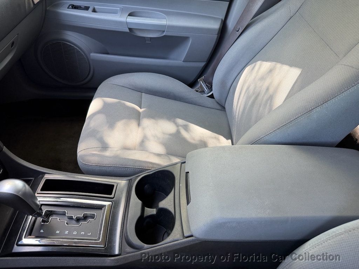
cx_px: 180
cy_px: 134
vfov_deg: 56.8
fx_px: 249
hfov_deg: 71.6
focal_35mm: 24
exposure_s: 1/105
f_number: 1.78
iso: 200
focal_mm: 6.76
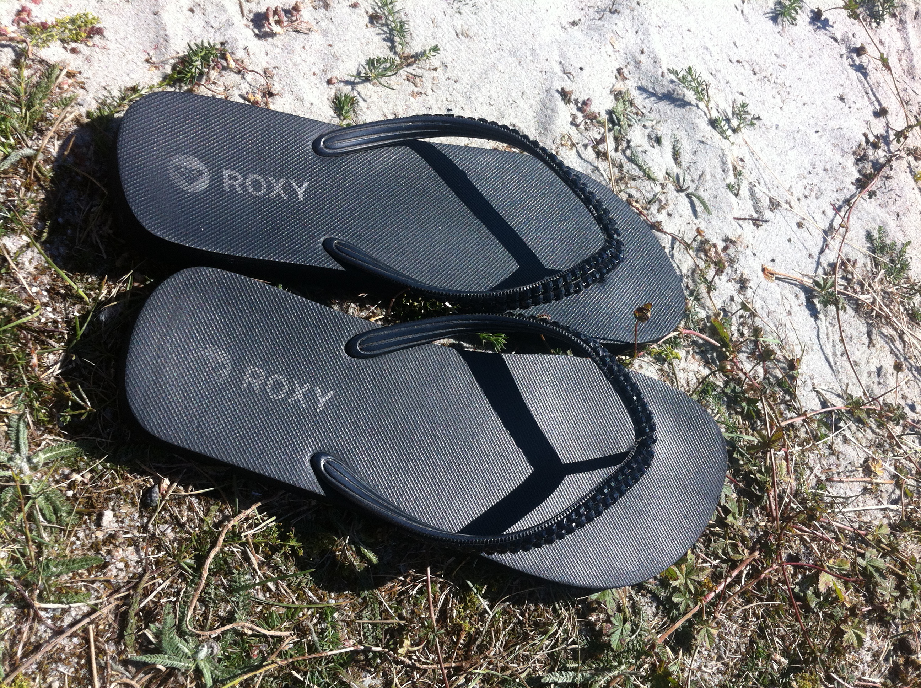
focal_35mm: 35
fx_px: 930
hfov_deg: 52.7
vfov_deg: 40.6
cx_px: 460
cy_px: 344
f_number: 2.8
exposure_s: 1/1077
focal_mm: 3.85
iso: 80
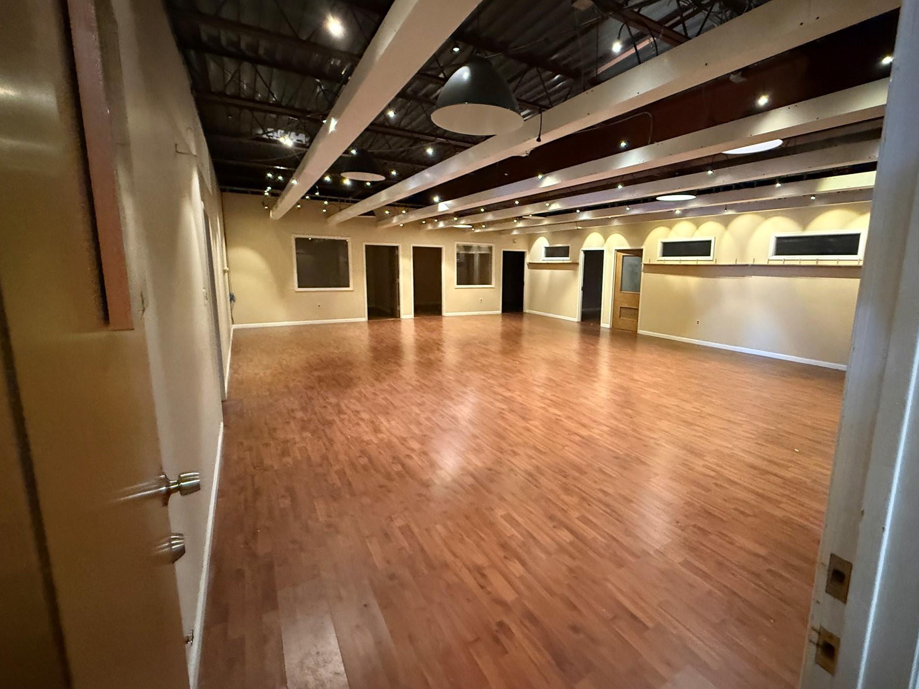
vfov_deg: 78.1
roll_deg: -1.8
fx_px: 425
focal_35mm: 16
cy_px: 333
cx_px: 521
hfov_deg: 94.0
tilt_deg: -7.3
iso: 1000
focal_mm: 2.22
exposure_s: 1/40
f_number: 2.2
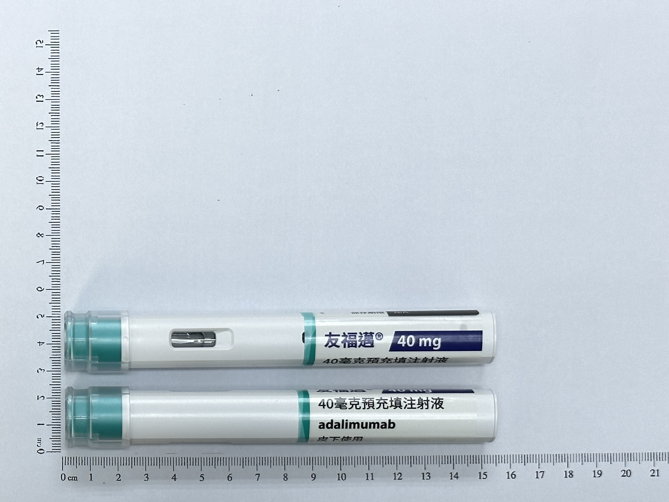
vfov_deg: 30.3
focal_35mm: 48
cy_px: 251
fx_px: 928
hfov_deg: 39.7
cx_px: 334
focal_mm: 6.86
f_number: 1.78
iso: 50
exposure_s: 1/120
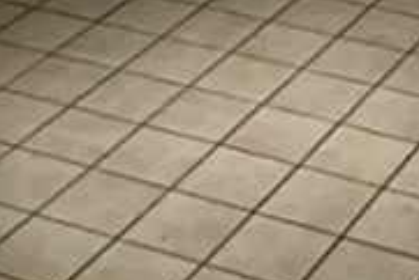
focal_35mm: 133
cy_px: -403
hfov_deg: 15.3
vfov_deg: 9.2
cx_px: 347
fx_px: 1549
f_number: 2.2
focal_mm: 4.15
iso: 64
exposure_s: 1/15
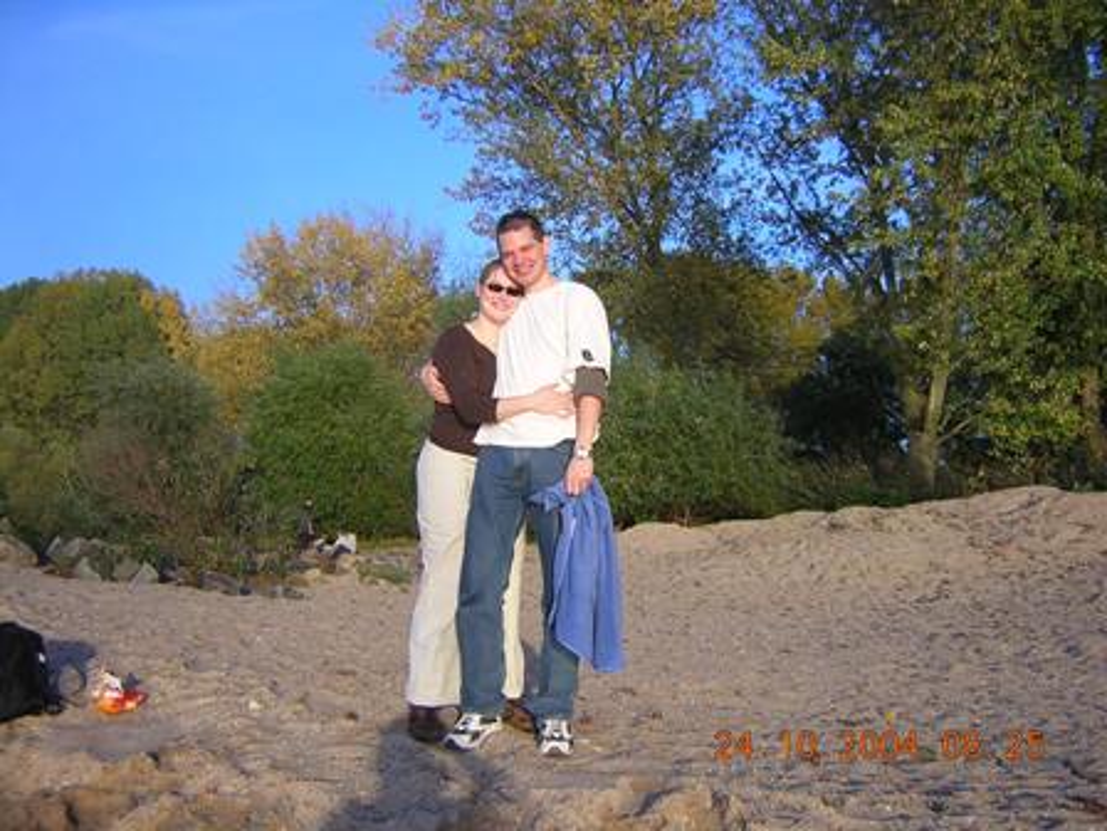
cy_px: 416
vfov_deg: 39.7
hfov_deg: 51.4
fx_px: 1151
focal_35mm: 36
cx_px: 554
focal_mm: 4.7
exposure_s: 1/373
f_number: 2.6
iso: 100
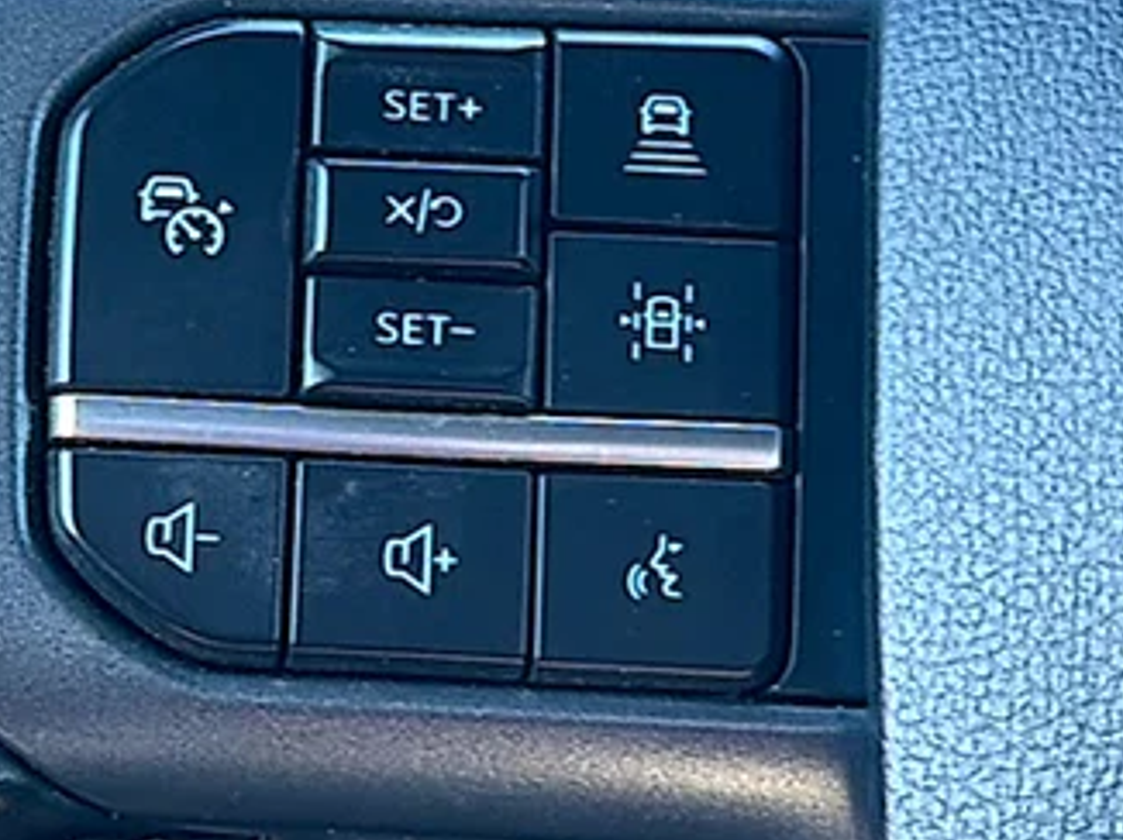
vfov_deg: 17.1
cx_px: 262
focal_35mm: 86
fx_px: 2788
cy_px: 236
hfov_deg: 22.5
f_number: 1.78
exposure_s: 1/76
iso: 100
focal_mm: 6.76
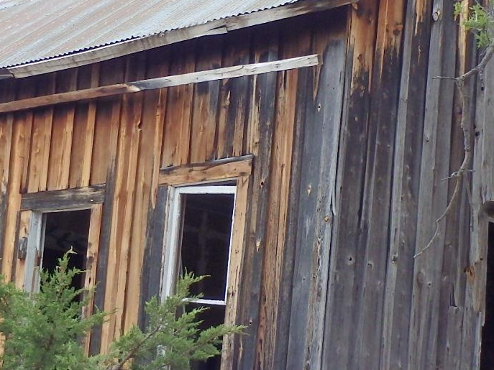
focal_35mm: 95
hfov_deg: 20.6
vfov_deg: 15.5
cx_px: 308
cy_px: 259
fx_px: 1355
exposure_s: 1/200
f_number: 4.4
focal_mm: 6.1
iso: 125
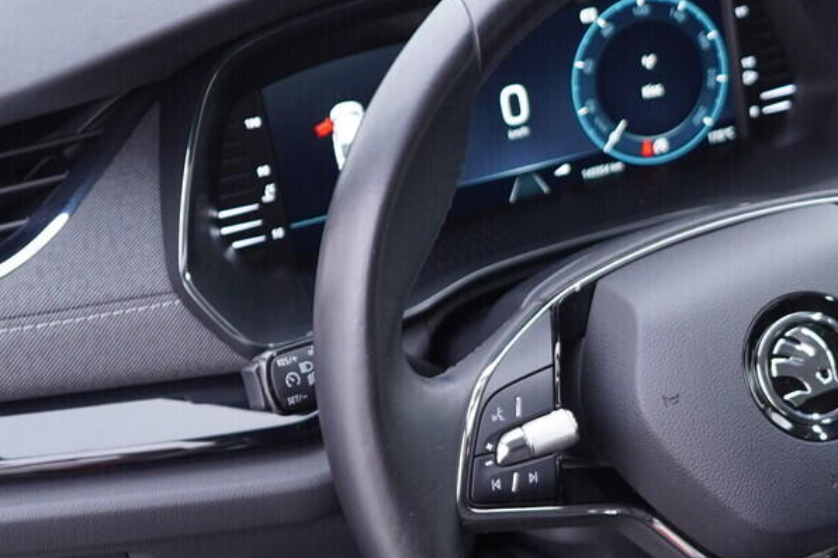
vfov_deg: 15.7
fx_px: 2024
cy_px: 387
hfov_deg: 22.1
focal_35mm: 87
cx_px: 927
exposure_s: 1/40
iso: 320
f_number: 2.8
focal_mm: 24
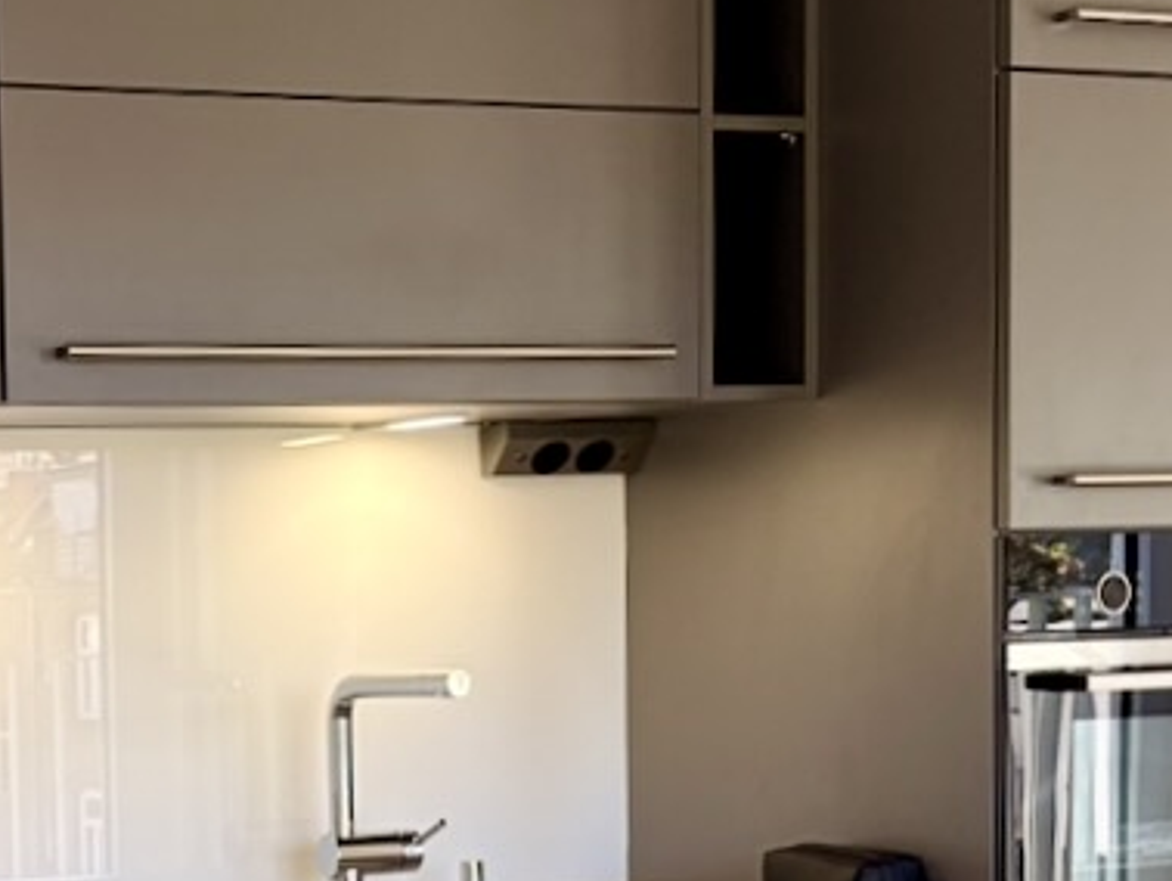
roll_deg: +1.4
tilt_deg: -4.1
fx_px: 2981
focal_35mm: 88
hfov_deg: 21.5
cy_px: 844
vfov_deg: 16.5
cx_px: 9
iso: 64
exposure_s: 1/122
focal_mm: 5.96
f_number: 1.6
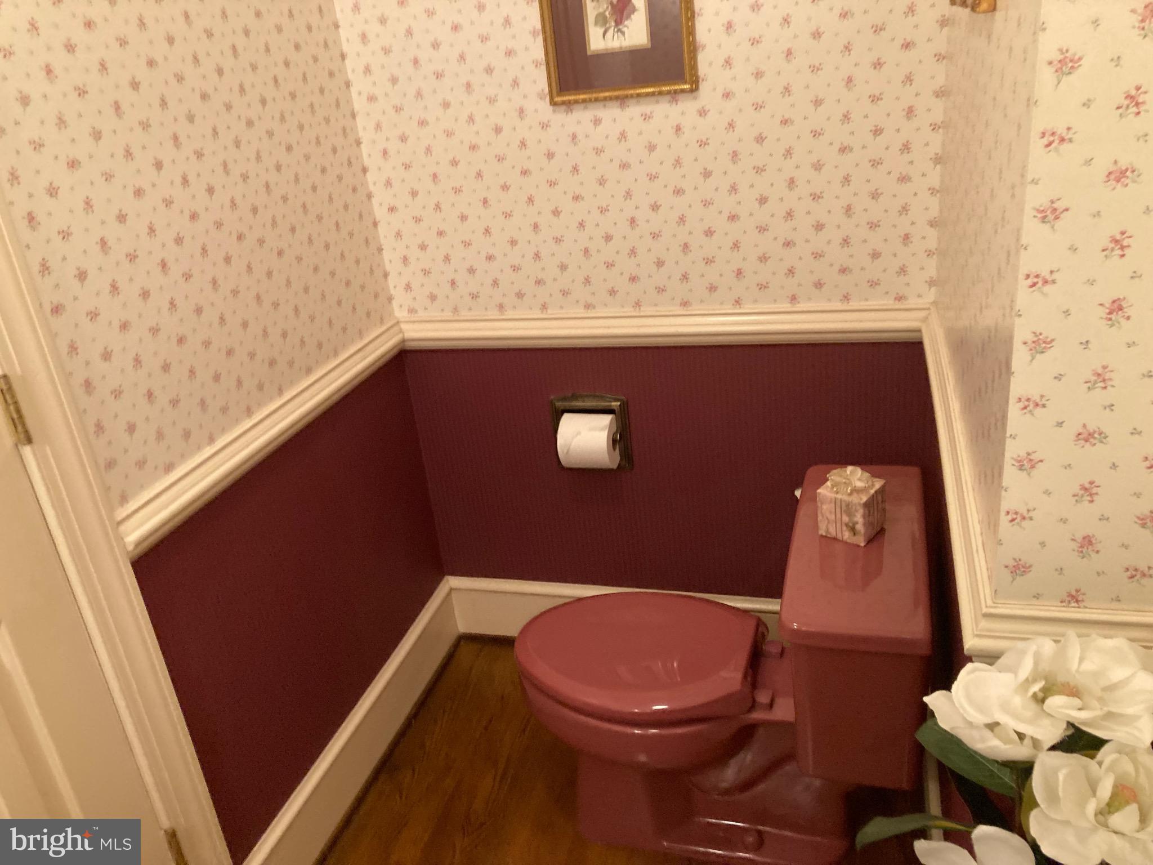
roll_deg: +6.1
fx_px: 933
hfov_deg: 63.4
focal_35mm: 28
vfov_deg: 49.7
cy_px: 432
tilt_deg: -25.9
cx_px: 576
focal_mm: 3.99
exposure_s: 1/60
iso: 320
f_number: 1.8
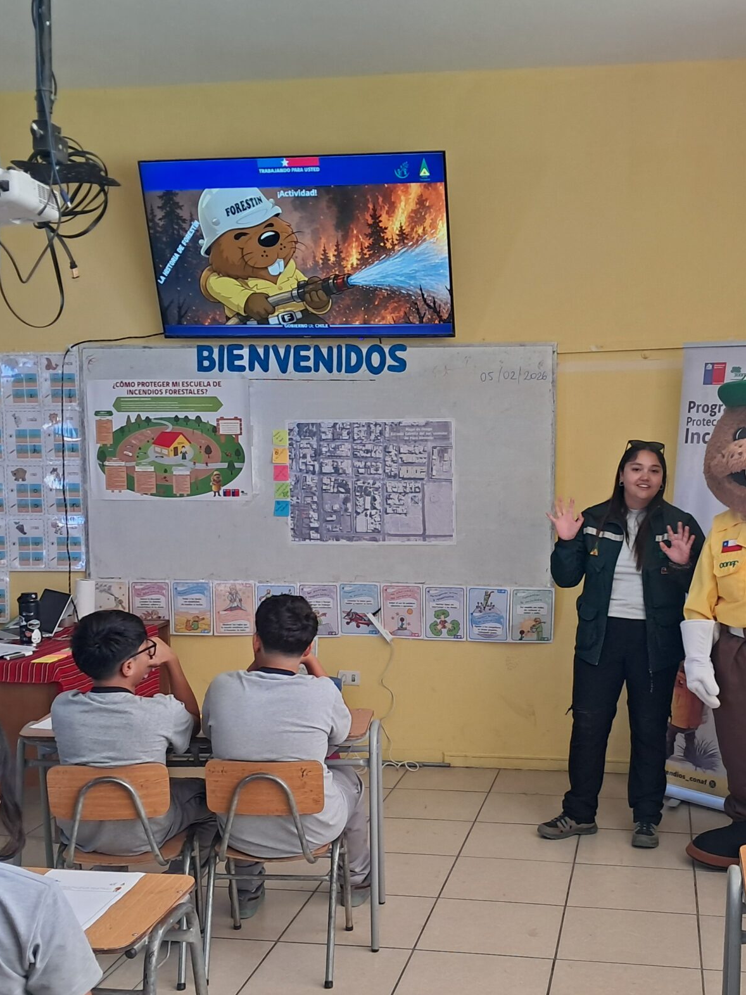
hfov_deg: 32.7
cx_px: 474
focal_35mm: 44
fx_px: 1264
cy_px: 592
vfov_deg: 42.8
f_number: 1.8
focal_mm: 4
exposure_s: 1/50
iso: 125
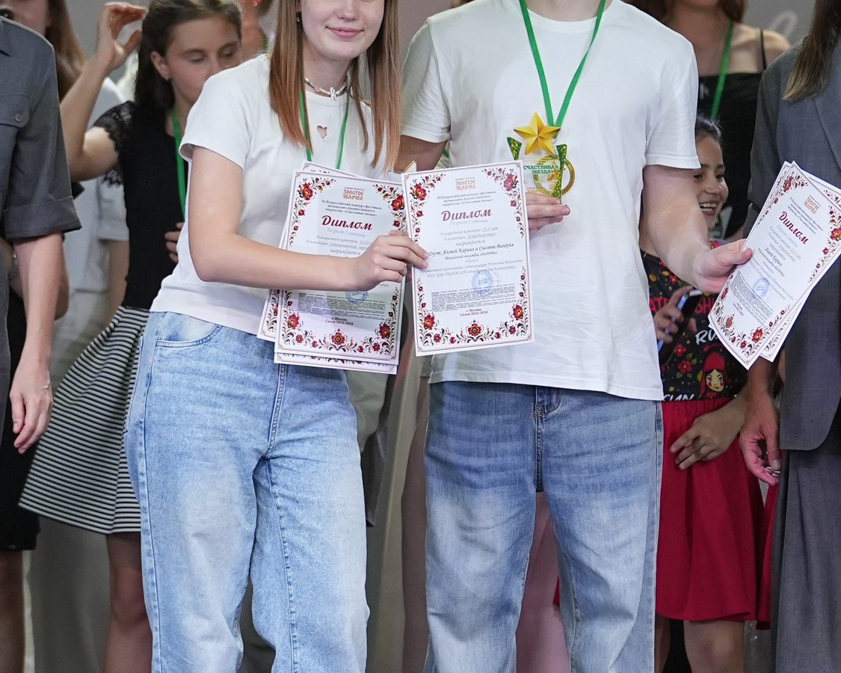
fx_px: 9732
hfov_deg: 4.9
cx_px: 448
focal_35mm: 391
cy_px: 288
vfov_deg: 4.0
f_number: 2.8
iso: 1000
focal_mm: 122
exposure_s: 1/250
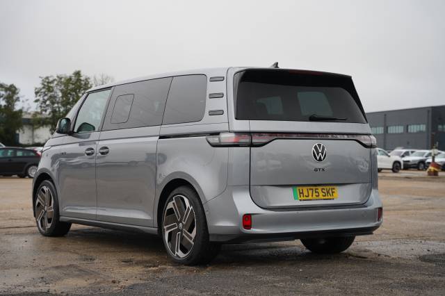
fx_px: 756
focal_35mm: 61
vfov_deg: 22.2
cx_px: 222
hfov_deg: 32.8
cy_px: 148
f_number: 4
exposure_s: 1/160
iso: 320
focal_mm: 61.2
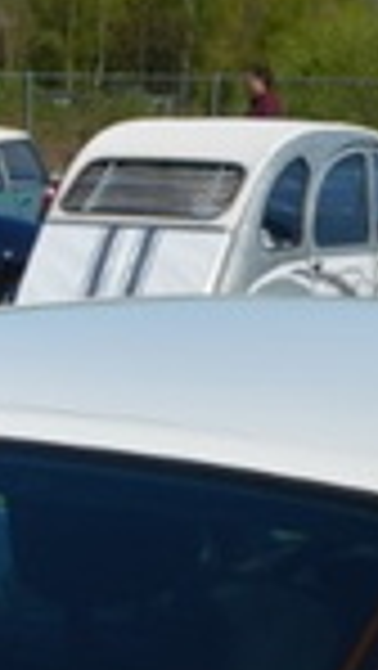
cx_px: -112
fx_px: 3273
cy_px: 1106
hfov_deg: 6.6
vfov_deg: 11.1
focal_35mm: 184
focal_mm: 22
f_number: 9
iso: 100
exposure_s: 1/320
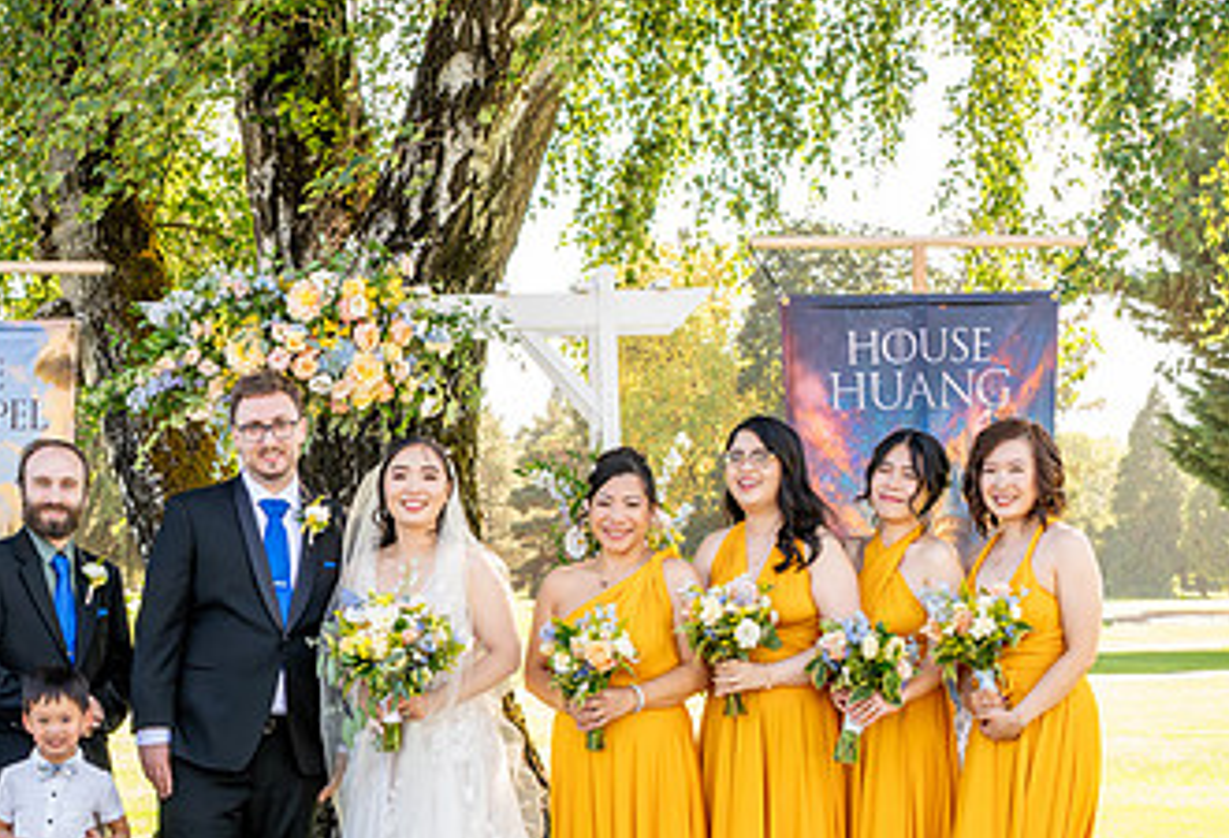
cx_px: 216
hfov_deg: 20.6
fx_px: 3335
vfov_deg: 14.3
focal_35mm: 97
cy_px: 654
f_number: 5.6
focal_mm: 35
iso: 800
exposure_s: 1/320
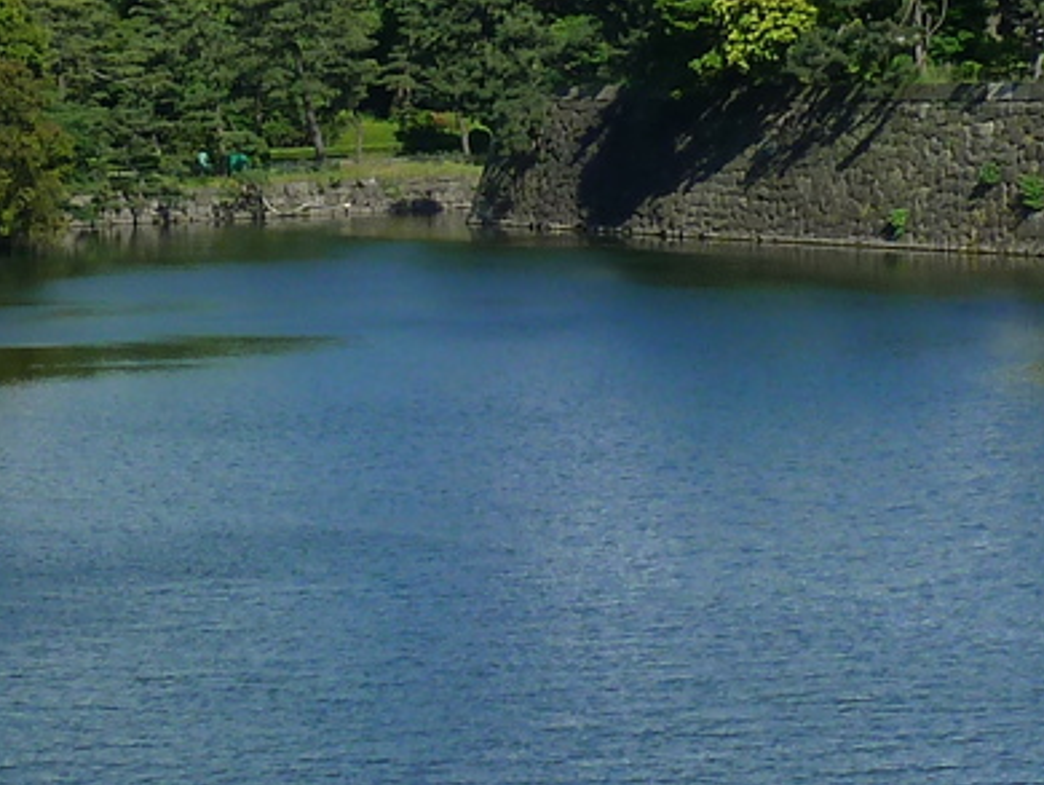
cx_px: 353
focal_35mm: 164
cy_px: -70
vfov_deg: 9.0
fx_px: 4949
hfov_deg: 12.0
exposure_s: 1/400
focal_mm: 6.5
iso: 80
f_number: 4.5
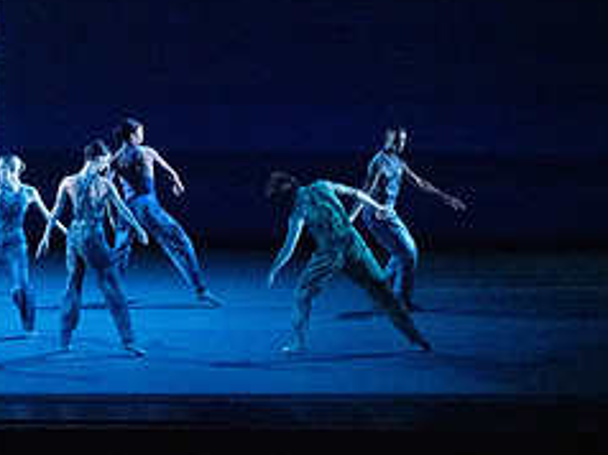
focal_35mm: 300
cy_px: 6
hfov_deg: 6.6
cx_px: -112
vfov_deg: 4.9
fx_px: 5264
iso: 25600
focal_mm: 128
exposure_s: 1/400
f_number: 5.6
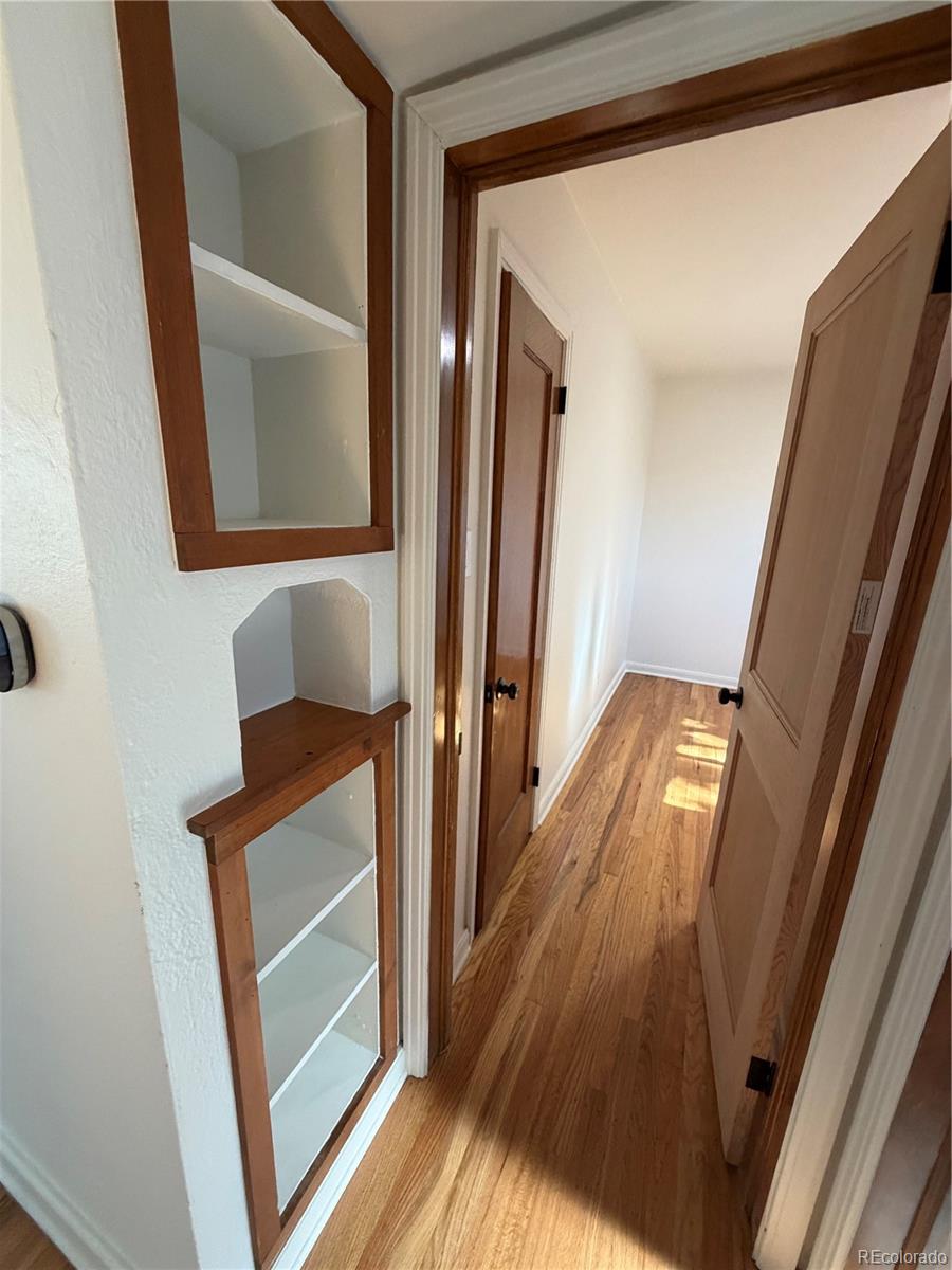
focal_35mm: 14
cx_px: 476
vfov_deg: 102.1
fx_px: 513
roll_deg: -3.1
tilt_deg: -14.8
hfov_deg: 85.7
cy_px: 635
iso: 320
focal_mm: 2.22
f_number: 2.2
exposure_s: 1/120
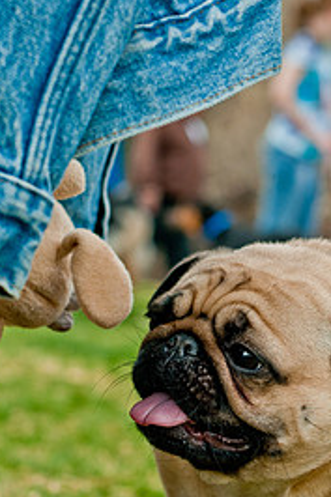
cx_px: 222
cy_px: 325
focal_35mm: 127
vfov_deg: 16.1
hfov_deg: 10.8
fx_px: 1754
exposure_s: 1/1250
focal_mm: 50
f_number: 3.2
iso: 200
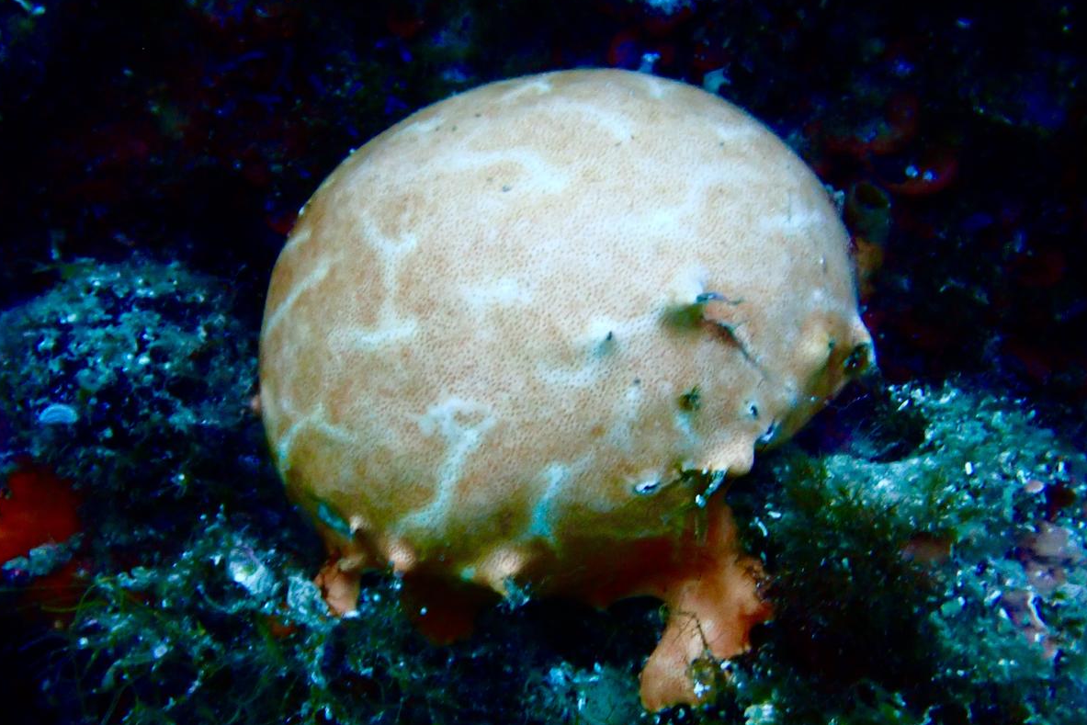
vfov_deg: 35.1
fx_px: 1147
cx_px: 539
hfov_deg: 50.7
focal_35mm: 38
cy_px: 343
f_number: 3.5
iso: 640
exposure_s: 1/80
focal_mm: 6.37
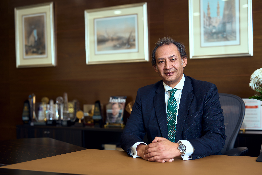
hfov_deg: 39.6
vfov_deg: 27.0
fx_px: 364
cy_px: 88
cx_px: 131
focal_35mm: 50
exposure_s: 1/200
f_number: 2
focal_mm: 50
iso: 100
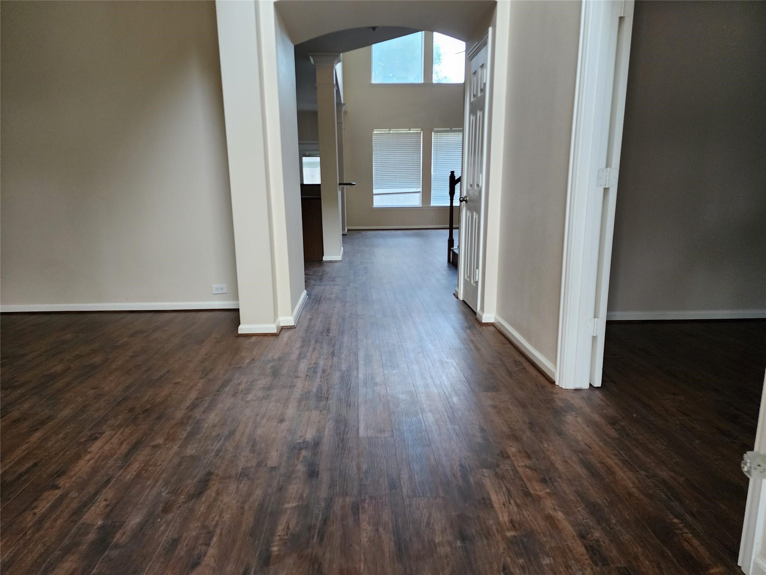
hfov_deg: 73.9
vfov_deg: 58.9
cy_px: 288
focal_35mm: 23
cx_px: 383
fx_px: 509
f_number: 1.8
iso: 500
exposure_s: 1/120
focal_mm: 6.4
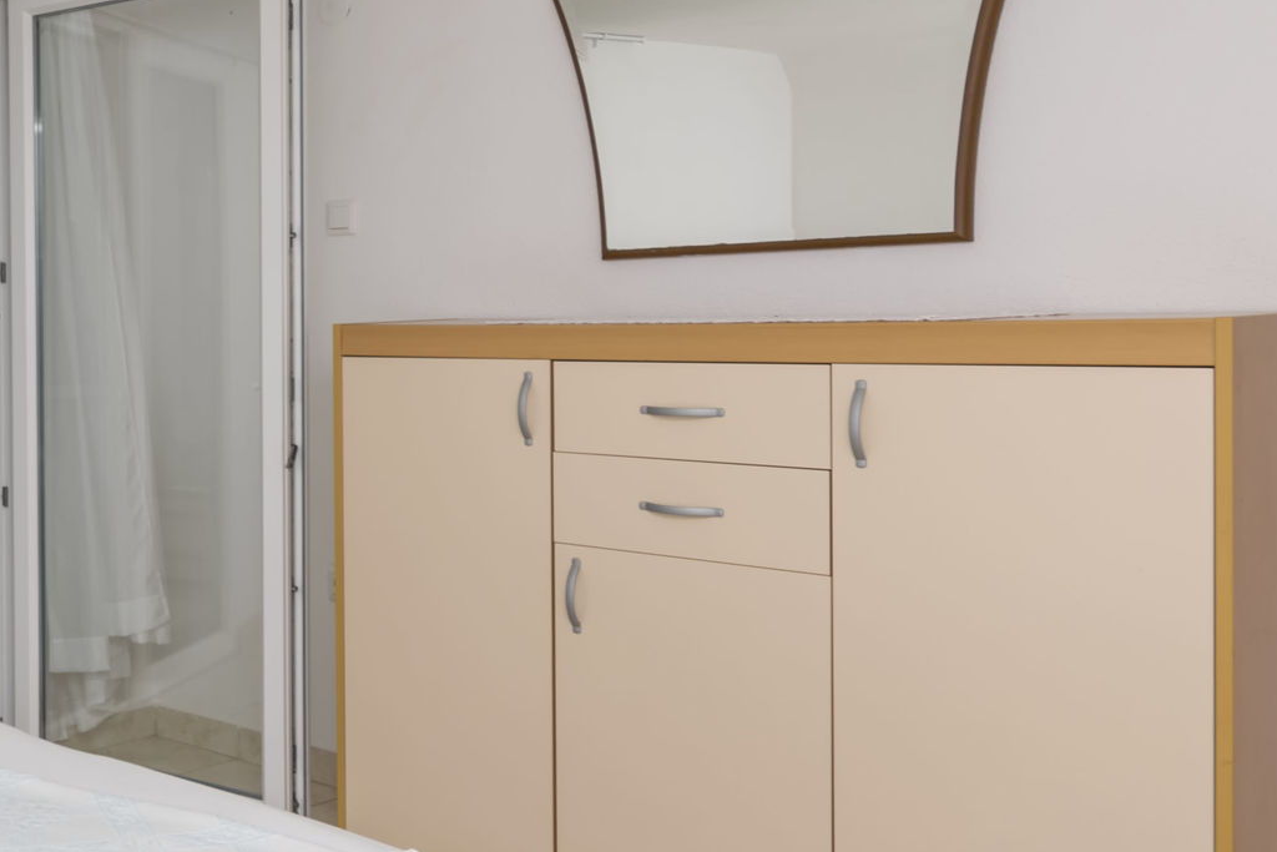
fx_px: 1454
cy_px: 362
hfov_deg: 37.8
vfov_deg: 32.6
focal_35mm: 41
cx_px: -191
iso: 100
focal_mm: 10
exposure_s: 1/160
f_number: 8
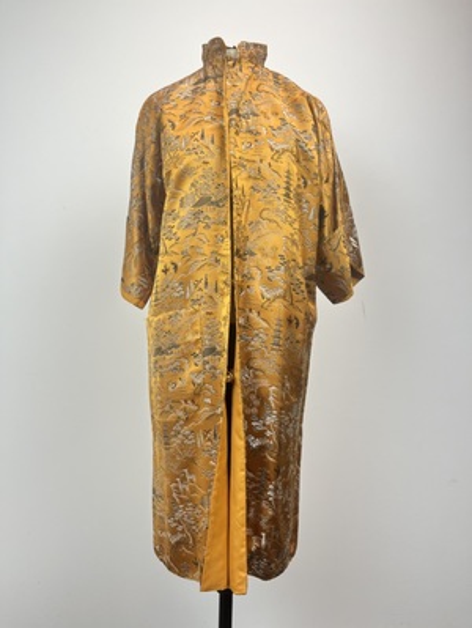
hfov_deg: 53.1
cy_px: 314
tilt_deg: +1.6
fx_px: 472
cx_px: 236
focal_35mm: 26
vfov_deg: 67.3
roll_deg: +0.4
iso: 80
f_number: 1.6
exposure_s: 1/120
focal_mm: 5.1
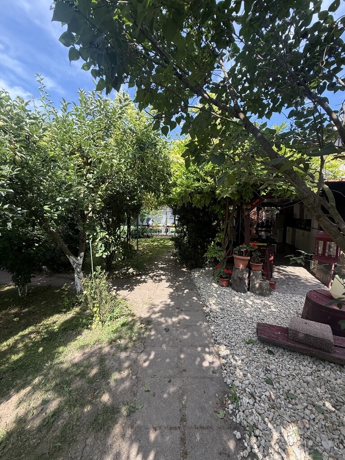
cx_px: 172
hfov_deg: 85.7
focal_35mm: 14
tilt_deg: -5.0
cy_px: 230
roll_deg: -1.3
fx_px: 186
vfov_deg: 102.1
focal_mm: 2.22
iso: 64
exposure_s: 1/307
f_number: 2.2
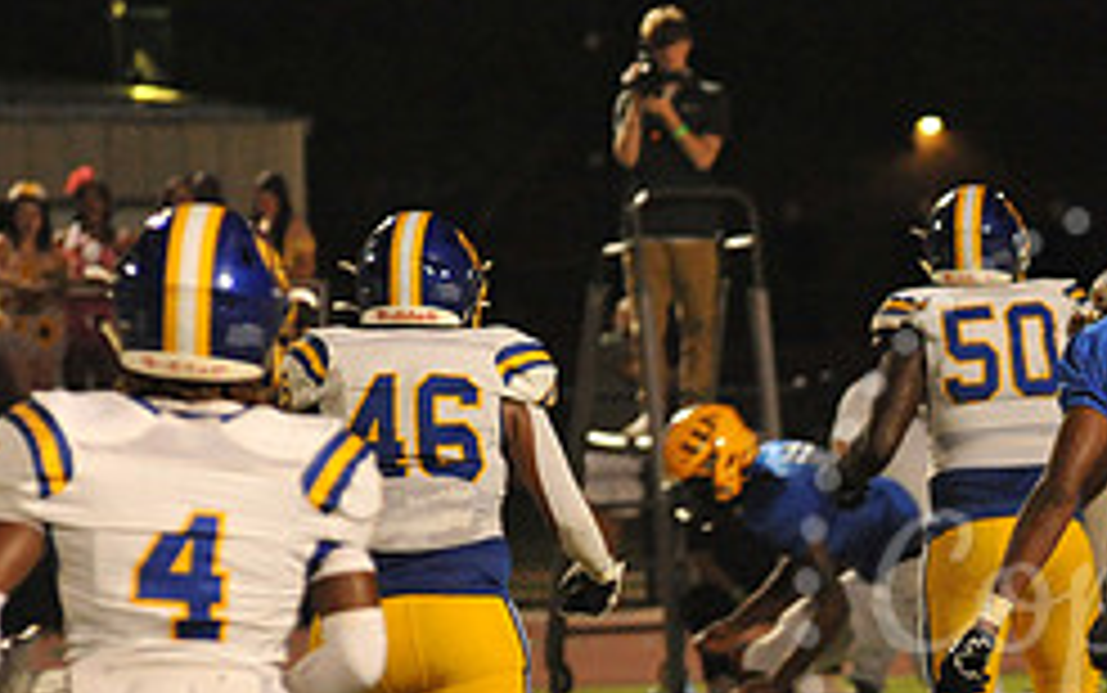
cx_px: 1224
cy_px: 608
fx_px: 14488
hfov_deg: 4.4
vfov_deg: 2.7
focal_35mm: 480
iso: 5000
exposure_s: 1/200
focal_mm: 200
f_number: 5.6
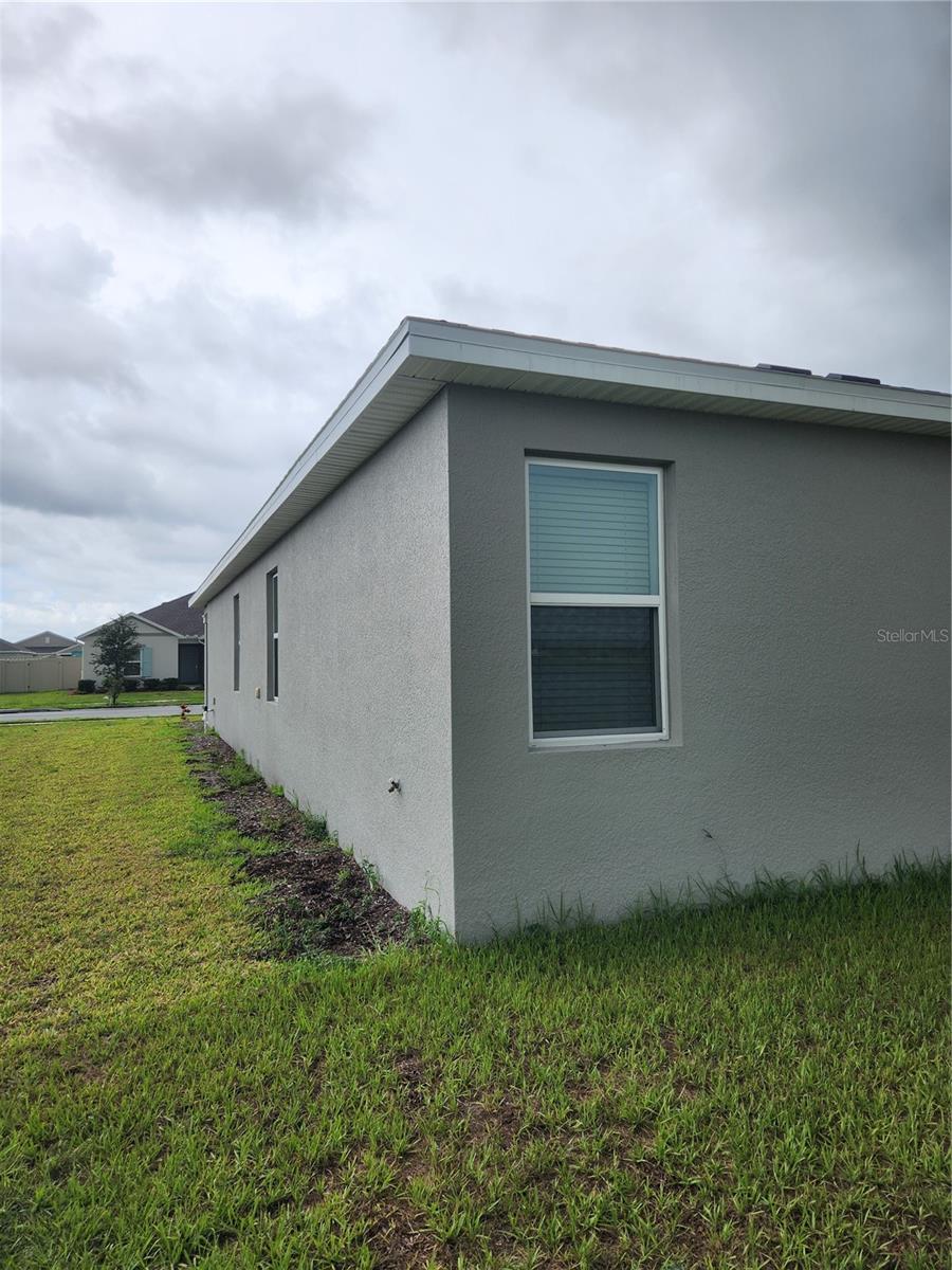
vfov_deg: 73.9
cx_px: 476
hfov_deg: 58.9
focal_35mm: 23
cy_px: 635
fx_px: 843
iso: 20
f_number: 1.8
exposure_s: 1/897
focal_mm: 5.4
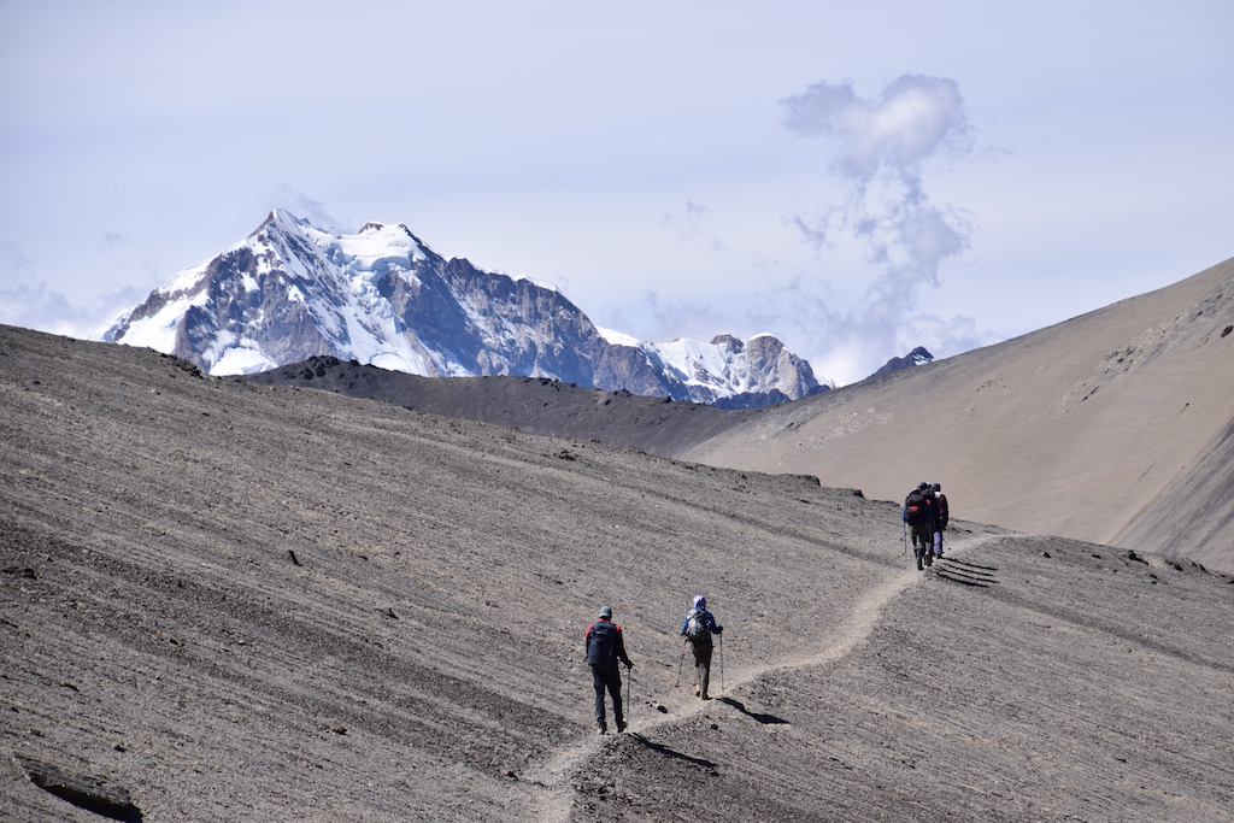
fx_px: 5656
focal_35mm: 165
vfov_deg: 8.3
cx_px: 617
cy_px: 412
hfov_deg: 12.5
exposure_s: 1/1000
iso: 160
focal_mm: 110
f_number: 7.1
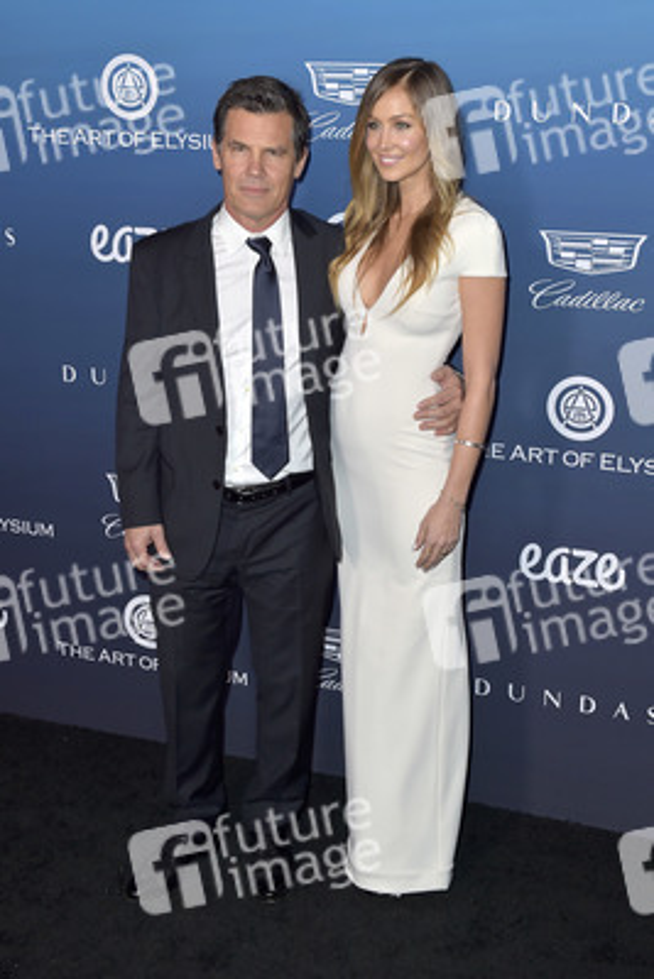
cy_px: 490
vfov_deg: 46.4
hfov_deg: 31.9
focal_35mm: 42
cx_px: 327
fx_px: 1143
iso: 250
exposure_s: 1/250
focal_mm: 42
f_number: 5.6
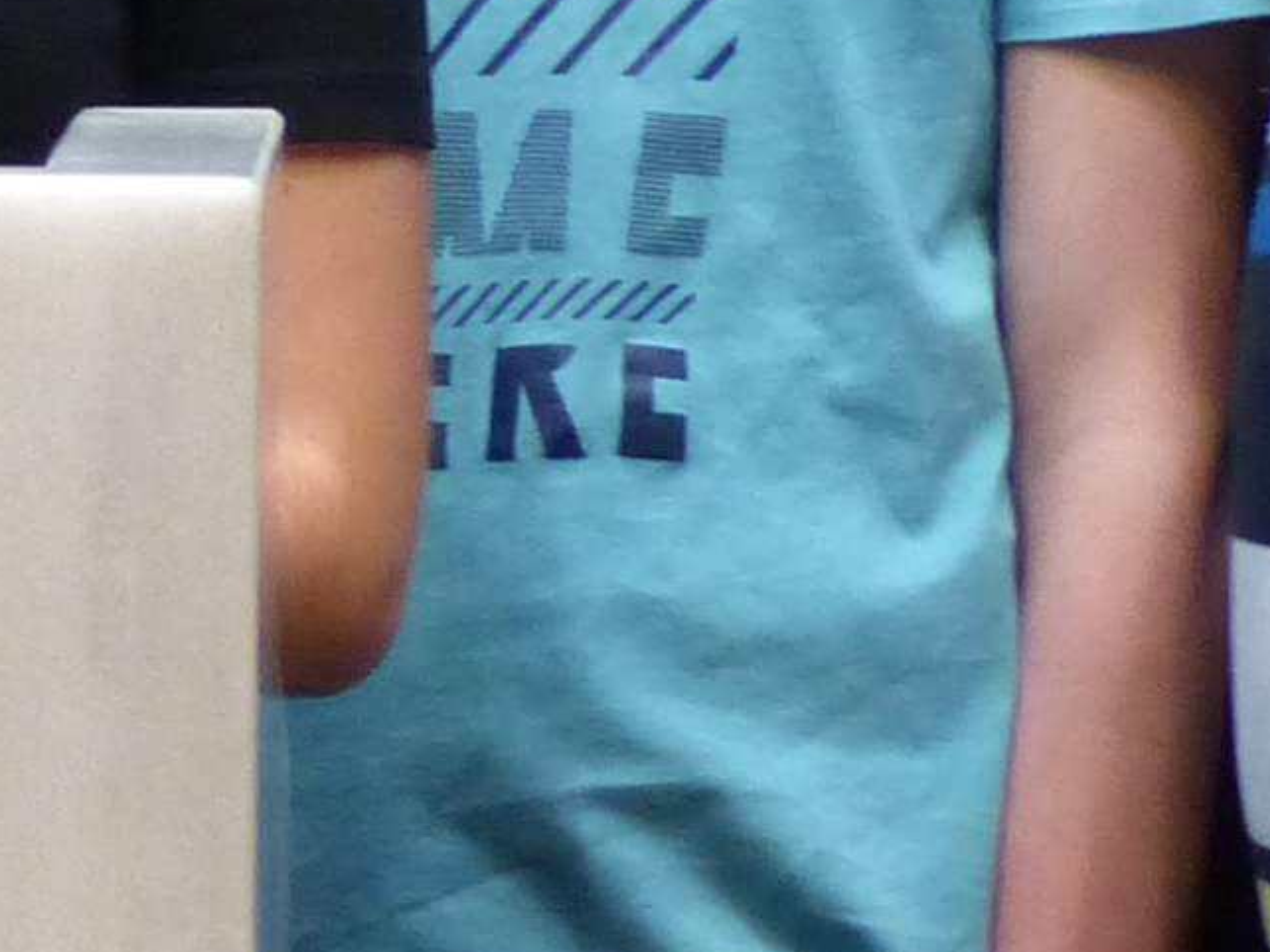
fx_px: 16433
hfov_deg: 4.4
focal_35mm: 448
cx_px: -581
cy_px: 247
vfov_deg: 3.3
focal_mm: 13
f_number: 2.8
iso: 400
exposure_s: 1/50
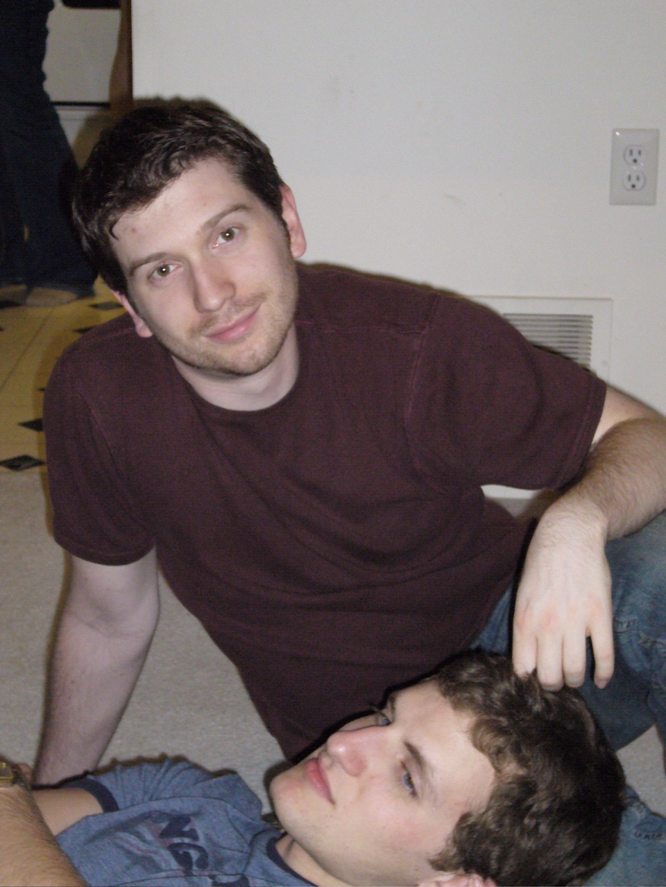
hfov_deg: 17.6
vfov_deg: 23.3
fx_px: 2155
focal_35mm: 84
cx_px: 333
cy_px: 444
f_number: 4.4
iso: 400
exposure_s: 1/60
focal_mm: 13.9
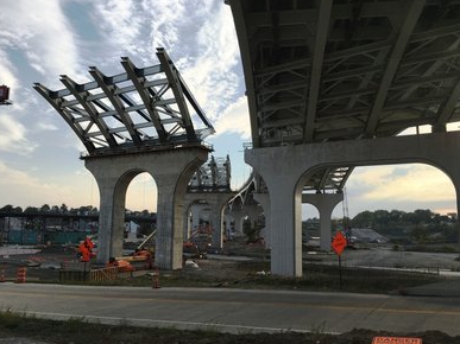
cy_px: 173
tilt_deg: +7.1
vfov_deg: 46.8
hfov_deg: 60.0
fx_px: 399
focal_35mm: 30
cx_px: 226
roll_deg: -0.7
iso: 25
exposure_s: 1/1241
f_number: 2.2
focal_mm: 4.15
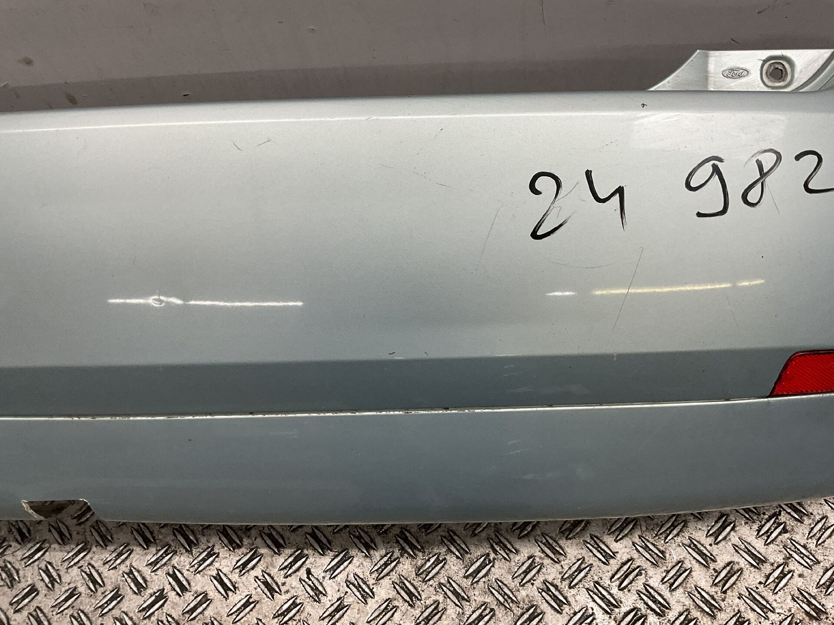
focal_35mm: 29
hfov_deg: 61.7
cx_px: 417
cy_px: 312
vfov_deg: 48.2
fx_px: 699
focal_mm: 3
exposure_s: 1/100
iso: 32
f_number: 1.8
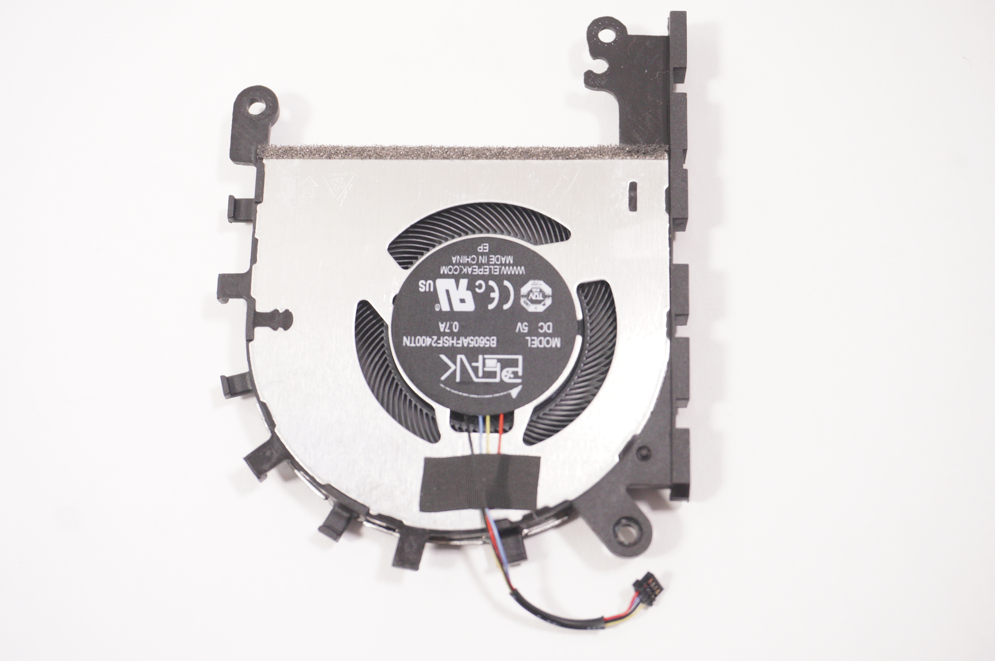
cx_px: 498
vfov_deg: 26.4
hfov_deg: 38.9
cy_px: 330
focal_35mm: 51
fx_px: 1408
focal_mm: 34
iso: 1250
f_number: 5.6
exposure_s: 1/125
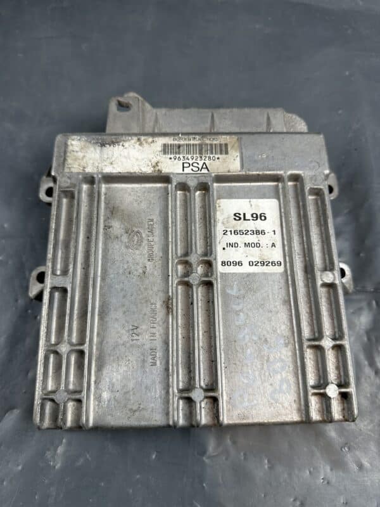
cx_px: 190
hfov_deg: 56.8
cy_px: 254
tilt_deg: -70.8
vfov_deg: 71.6
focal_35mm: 24
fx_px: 351
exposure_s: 1/100
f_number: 1.78
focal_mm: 6.86
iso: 100
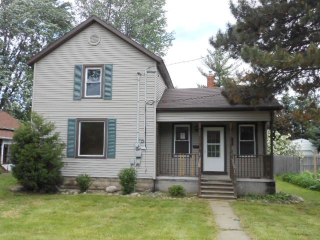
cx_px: 160
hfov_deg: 54.0
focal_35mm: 34
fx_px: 314
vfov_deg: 41.8
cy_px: 120
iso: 80
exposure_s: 1/320
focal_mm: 6
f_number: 3.9
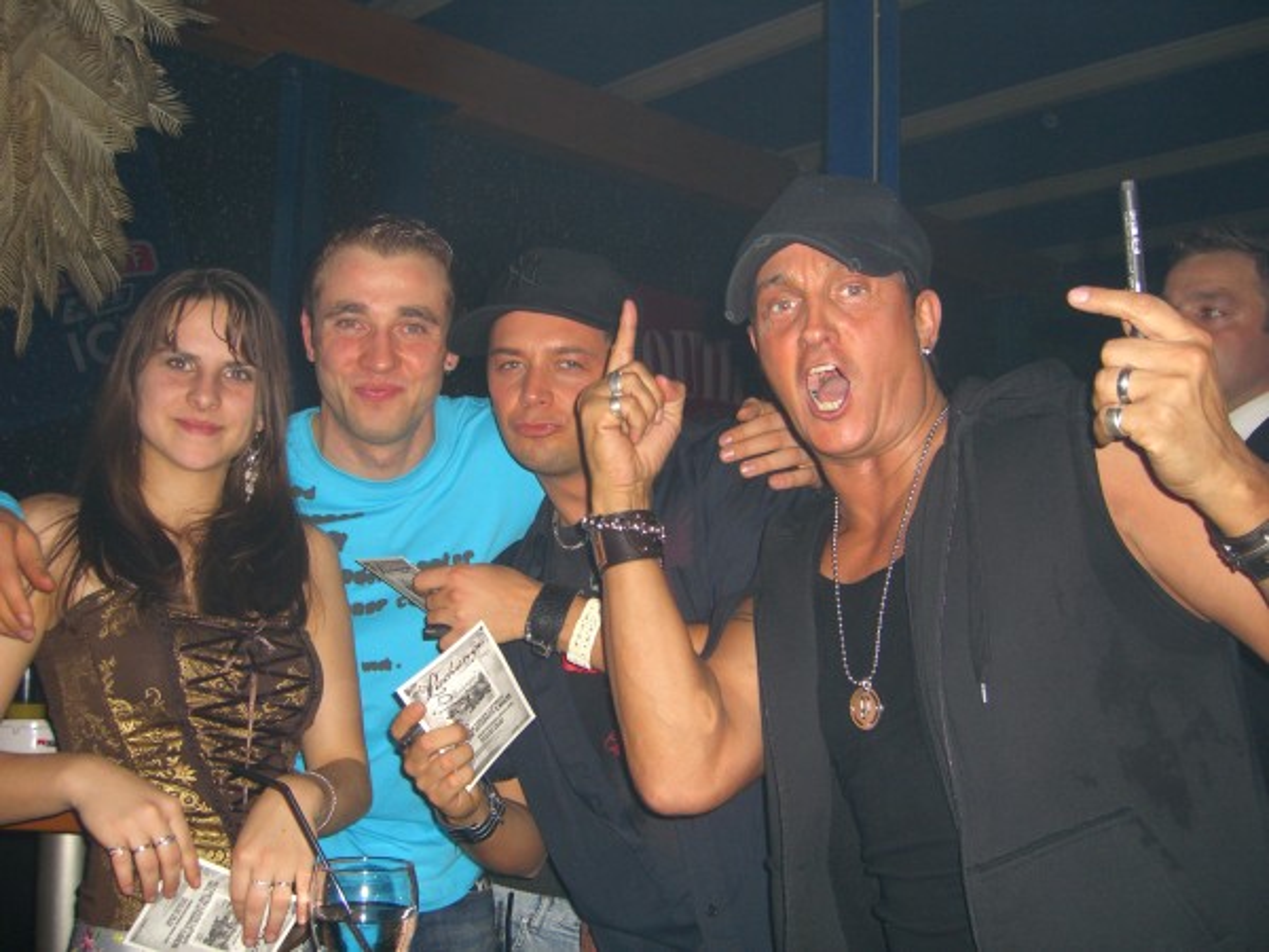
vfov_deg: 37.7
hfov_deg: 49.0
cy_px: 476
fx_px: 1393
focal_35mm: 38
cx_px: 634
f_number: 2.8
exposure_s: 1/60
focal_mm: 7.9
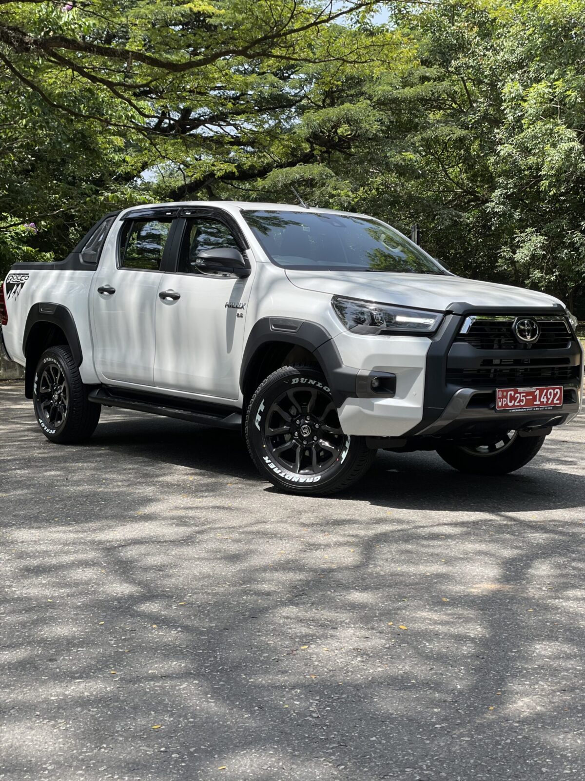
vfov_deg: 36.8
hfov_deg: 28.0
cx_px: 292
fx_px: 1172
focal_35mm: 52
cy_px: 390
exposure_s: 1/786
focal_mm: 6
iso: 32
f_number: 2
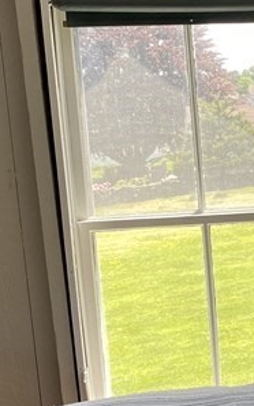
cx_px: 505
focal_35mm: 95
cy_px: 243
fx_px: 1051
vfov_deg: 21.8
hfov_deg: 12.2
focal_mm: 4.25
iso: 32
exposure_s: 1/122
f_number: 1.8
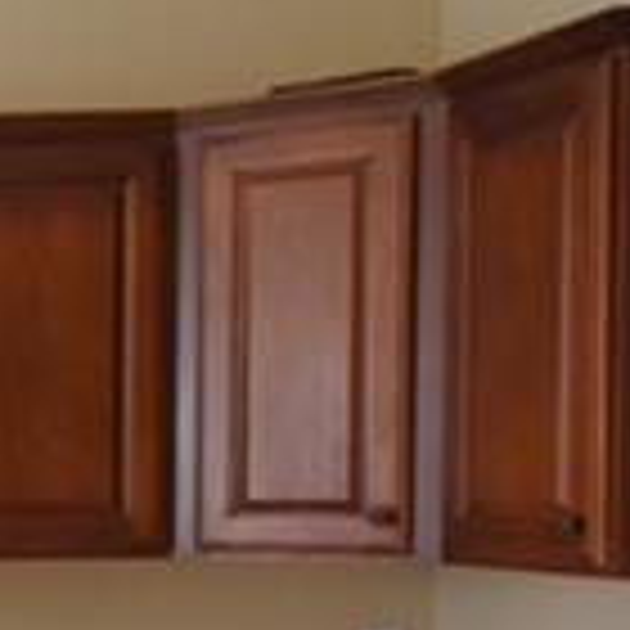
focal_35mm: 93
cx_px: -806
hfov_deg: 14.0
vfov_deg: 18.4
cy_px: 558
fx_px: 1915
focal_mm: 10
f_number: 4.5
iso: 800
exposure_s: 1/160
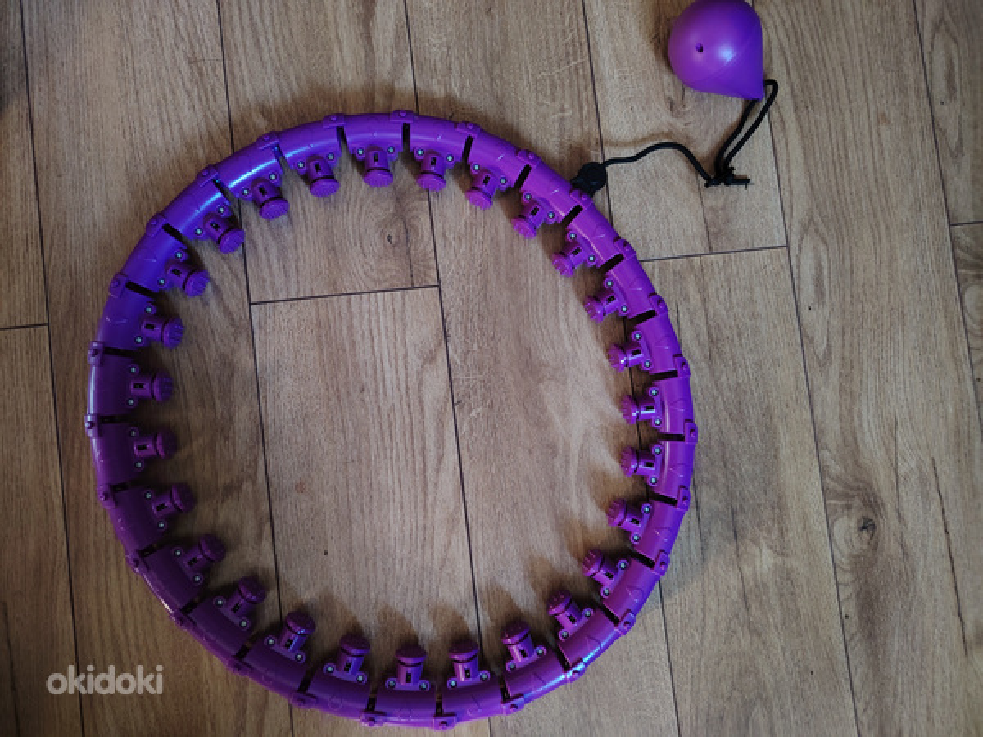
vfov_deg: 56.8
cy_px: 368
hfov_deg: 71.6
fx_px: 682
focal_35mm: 24
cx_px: 492
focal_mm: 5.25
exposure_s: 1/20
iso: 2678
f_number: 1.75
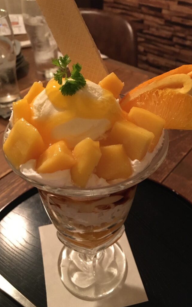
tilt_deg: -40.9
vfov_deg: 61.2
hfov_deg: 40.6
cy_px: 153
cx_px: 100
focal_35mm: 31
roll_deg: -1.4
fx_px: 259
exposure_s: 1/17
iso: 320
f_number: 2.2
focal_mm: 4.15
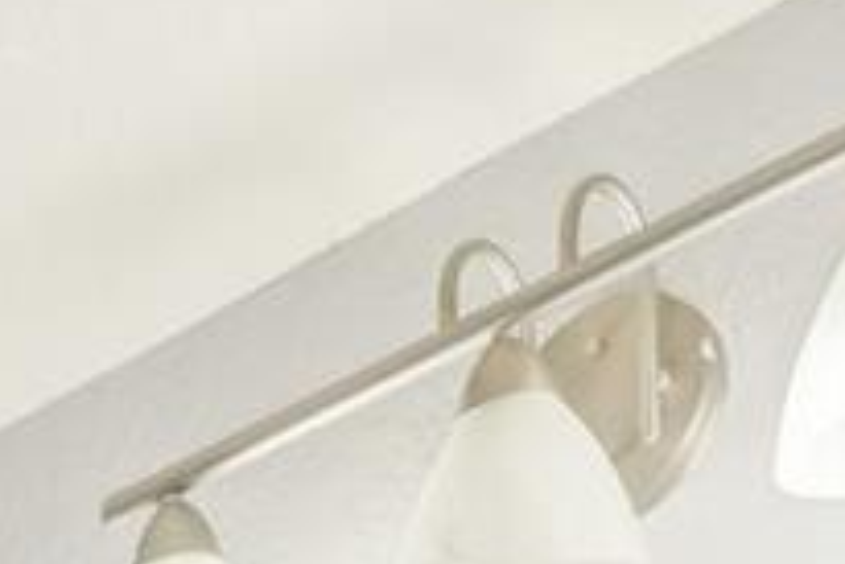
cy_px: 2137
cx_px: -899
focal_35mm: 117
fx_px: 2748
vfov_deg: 8.1
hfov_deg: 14.3
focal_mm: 10
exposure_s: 1/10
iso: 400
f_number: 8
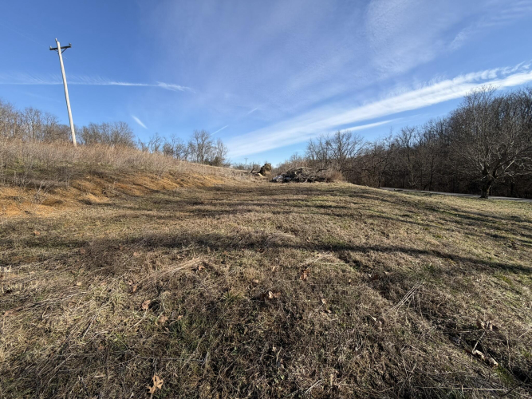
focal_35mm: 14
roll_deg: +2.4
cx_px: 266
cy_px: 200
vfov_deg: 85.7
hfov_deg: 102.1
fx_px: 215
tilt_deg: -5.7
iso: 32
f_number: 2.2
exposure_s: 1/770
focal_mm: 2.22
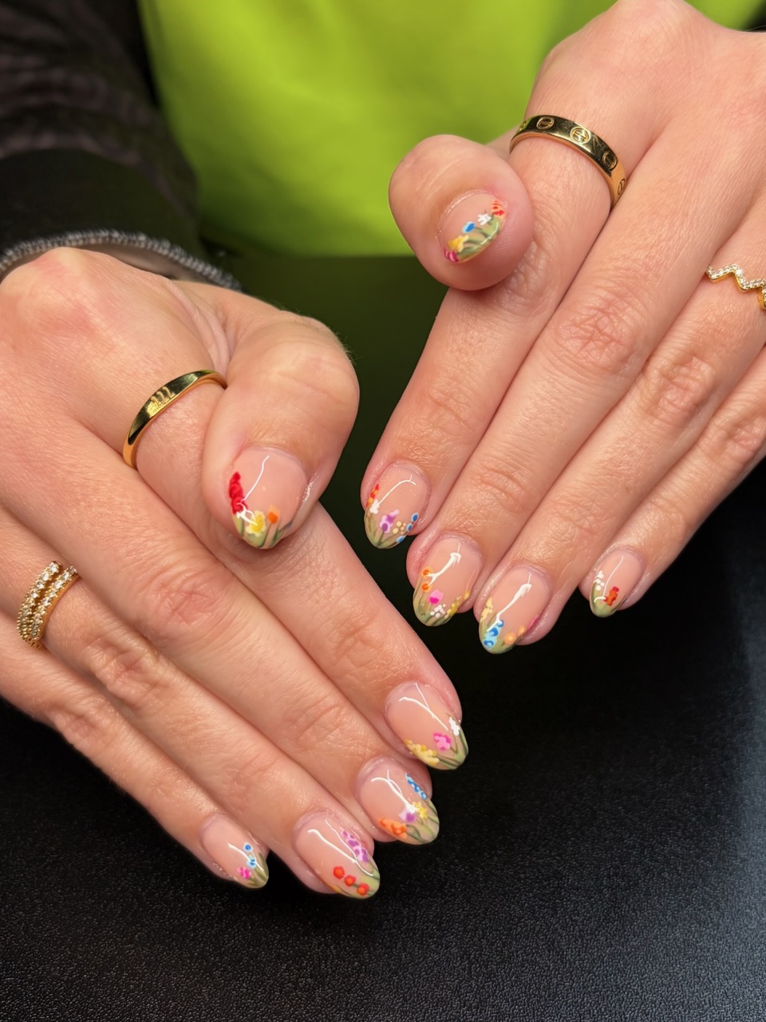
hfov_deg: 53.1
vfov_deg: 67.3
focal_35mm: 26
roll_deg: +0.7
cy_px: 511
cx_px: 383
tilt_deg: -37.5
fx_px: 767
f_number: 1.6
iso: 40
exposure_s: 1/188
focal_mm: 5.96
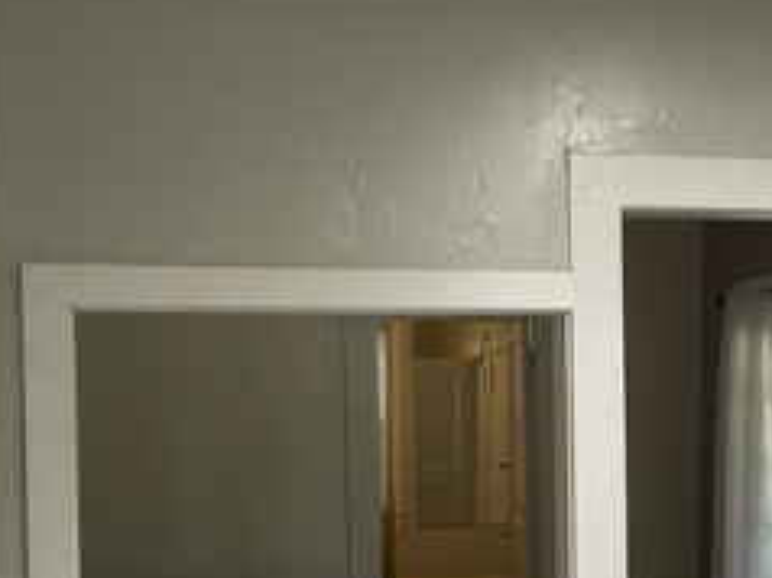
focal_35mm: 73
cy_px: 477
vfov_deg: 19.9
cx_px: 725
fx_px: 1626
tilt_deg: -1.9
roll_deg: +0.3
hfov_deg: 25.7
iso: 125
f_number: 1.6
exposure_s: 1/120
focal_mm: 4.2
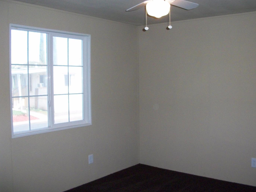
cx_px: 134
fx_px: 281
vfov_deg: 37.7
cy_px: 96
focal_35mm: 38
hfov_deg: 49.0
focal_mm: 6.3
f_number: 3.1
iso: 400
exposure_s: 1/125
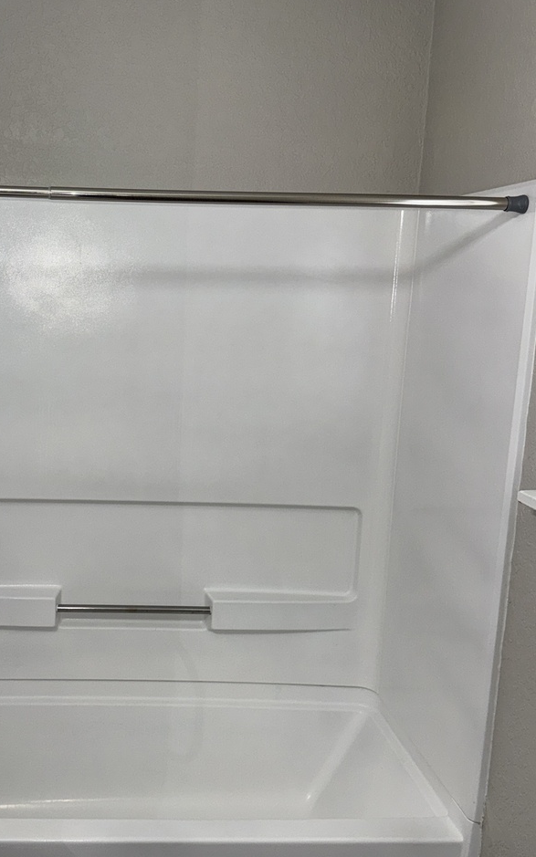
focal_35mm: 39
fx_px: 911
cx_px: 116
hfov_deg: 32.0
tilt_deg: -10.3
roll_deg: -1.8
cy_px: 448
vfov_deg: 50.4
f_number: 1.78
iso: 64
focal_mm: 6.76
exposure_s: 1/120
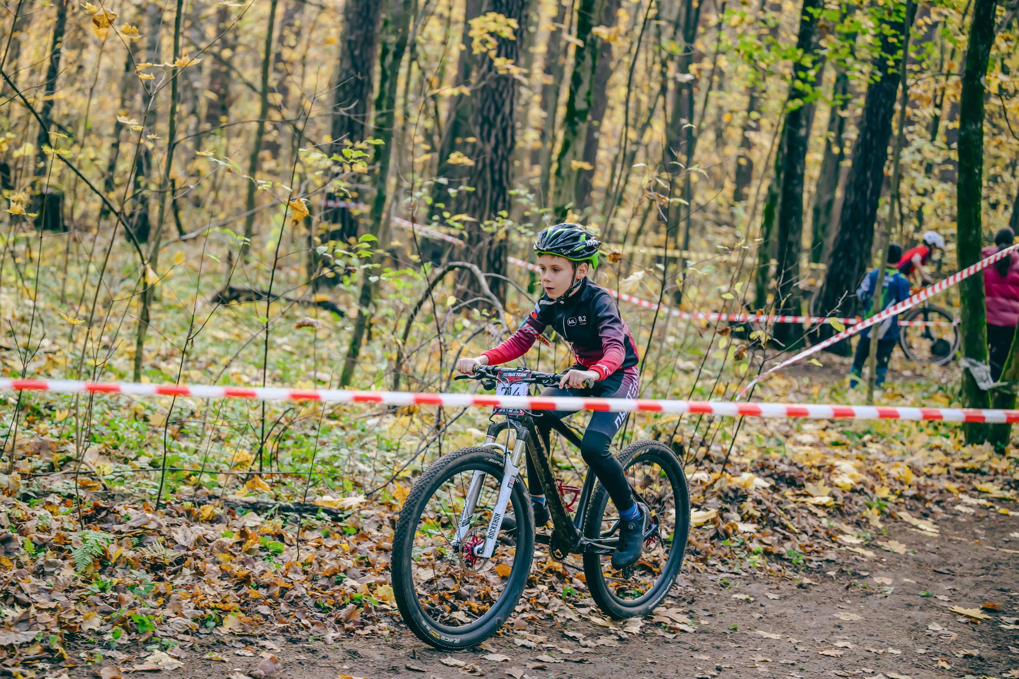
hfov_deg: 28.8
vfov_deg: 19.5
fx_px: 1981
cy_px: 340
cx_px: 510
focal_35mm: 70
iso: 2000
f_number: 2.8
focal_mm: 70
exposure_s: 1/1000
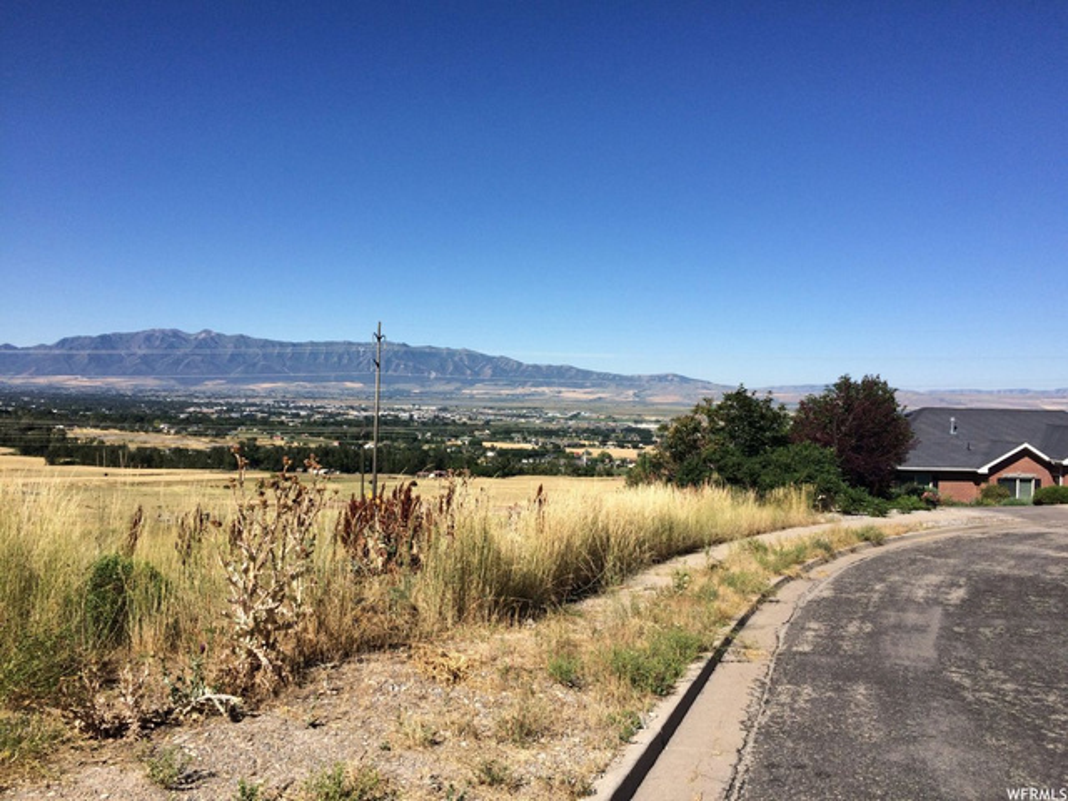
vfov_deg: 48.2
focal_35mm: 29
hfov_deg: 61.7
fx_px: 895
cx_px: 534
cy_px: 400
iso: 32
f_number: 2.2
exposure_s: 1/3165
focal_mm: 4.15
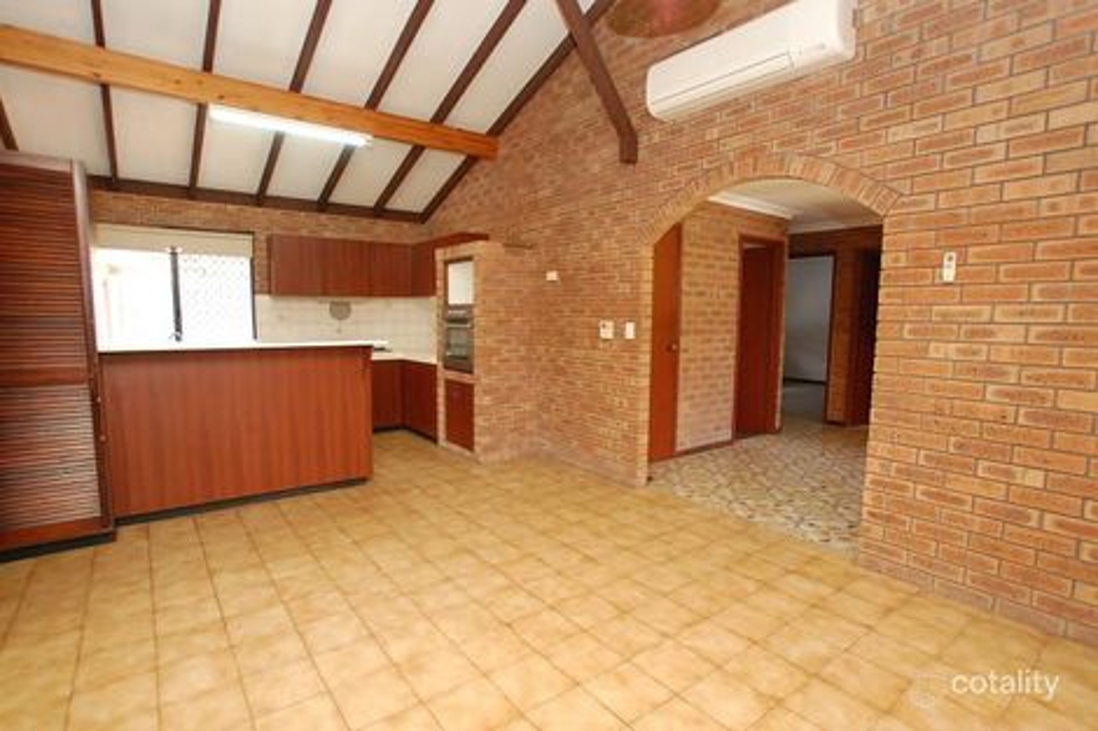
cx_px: 549
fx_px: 503
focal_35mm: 16
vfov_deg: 72.0
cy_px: 366
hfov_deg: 95.0
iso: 1600
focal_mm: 11
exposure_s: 1/60
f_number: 4.5
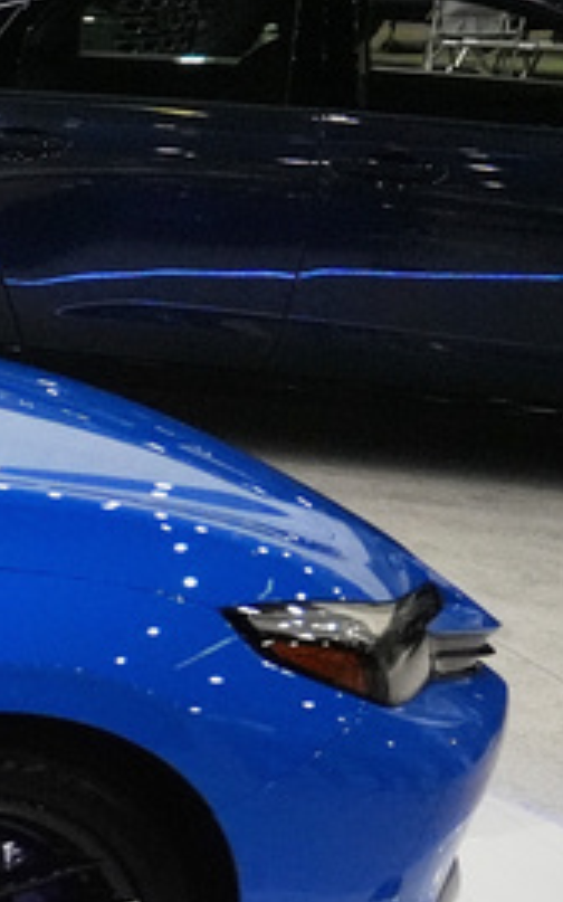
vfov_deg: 21.5
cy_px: 925
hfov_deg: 10.6
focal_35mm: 93
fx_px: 2284
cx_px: -1025
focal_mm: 24
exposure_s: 1/2410
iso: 6400
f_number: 2.8
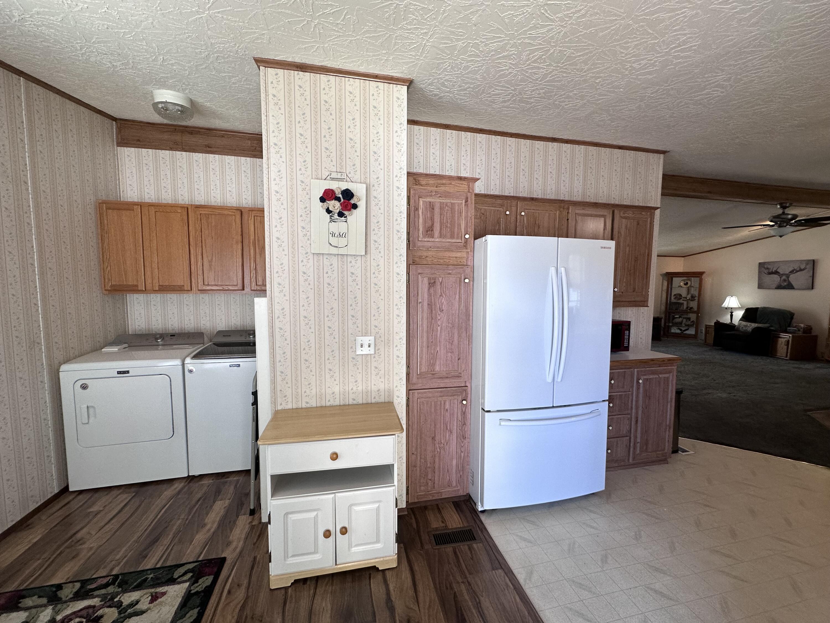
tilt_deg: -4.7
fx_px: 336
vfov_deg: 85.7
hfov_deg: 102.1
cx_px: 415
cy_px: 312
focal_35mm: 14
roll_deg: -0.4
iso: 125
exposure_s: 1/120
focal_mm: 2.22
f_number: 2.2
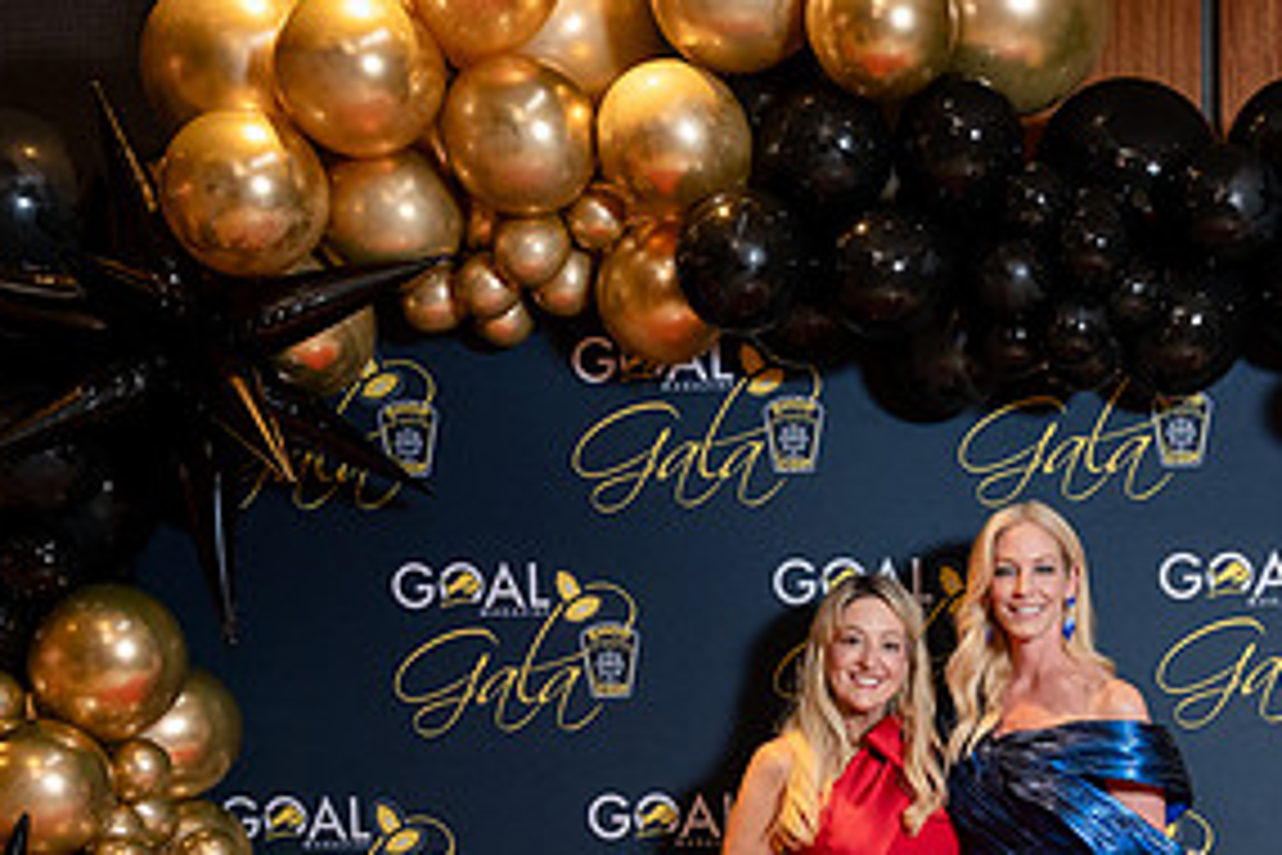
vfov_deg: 22.4
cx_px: 949
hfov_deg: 33.8
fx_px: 2065
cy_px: 866
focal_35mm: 58
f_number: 3.2
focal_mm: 28
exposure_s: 1/200
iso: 1600
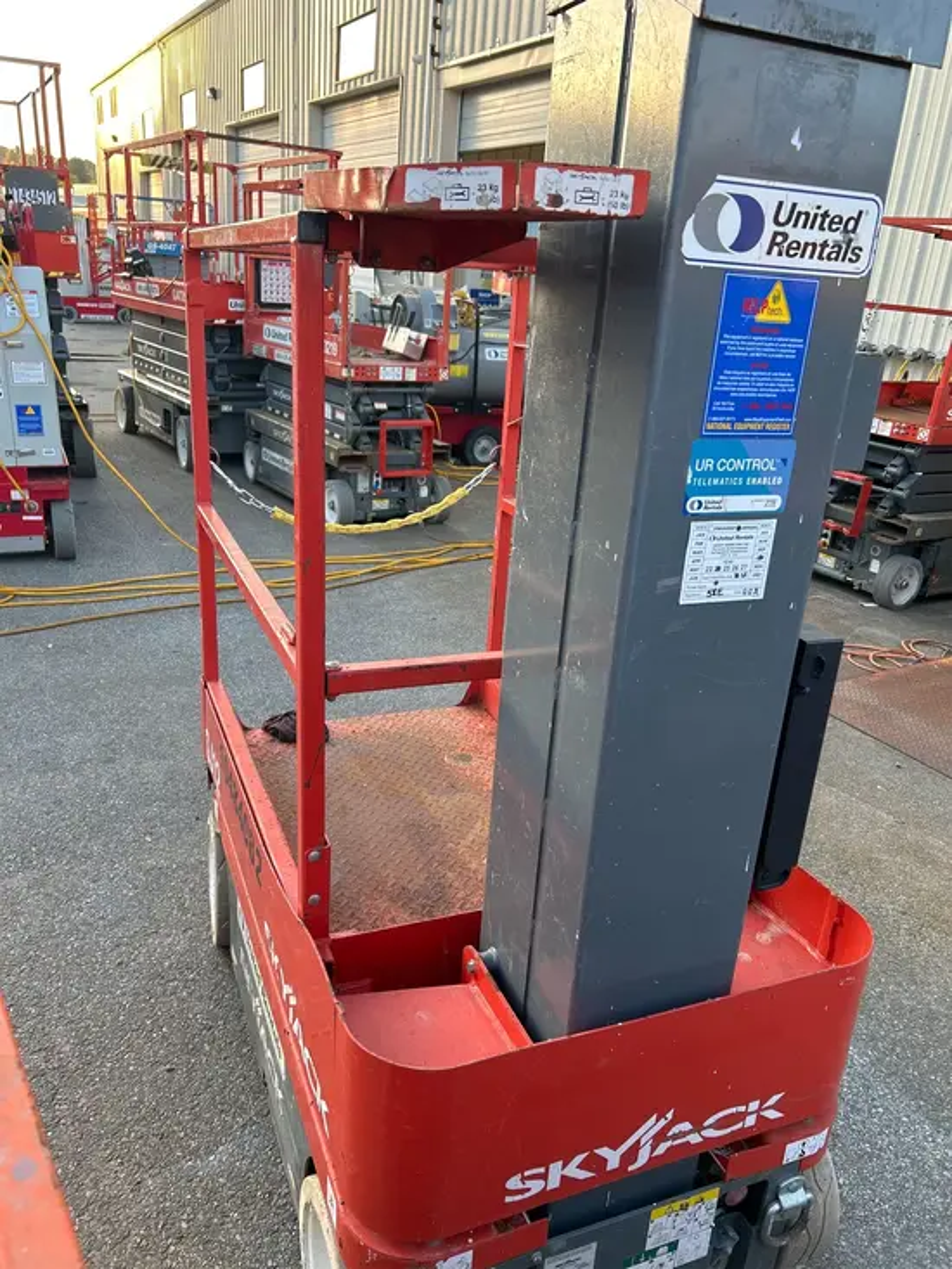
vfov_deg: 67.3
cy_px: 634
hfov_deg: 53.1
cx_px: 476
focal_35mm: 26
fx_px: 953
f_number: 1.5
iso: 50
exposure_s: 1/154
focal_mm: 5.7
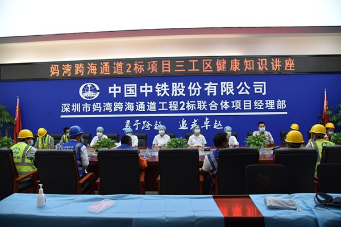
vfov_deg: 53.1
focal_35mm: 24
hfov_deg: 73.7
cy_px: 114
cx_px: 170
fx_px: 227
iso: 400
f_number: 4.5
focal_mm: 24
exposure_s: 1/80
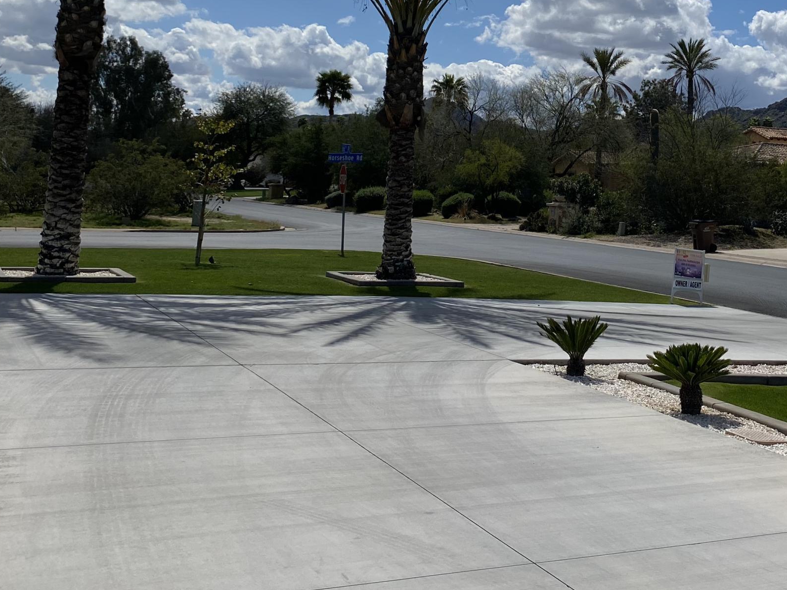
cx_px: 624
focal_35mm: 49
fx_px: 1114
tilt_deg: +6.7
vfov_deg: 28.5
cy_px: 61
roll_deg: -2.5
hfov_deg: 37.6
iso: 32
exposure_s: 1/8264
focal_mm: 4.25
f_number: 1.8
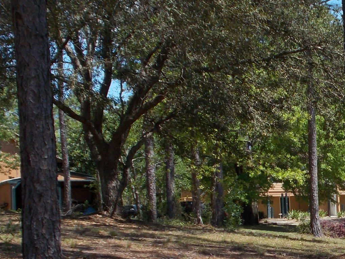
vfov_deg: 11.4
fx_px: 1296
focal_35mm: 130
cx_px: 417
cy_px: 224
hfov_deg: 14.7
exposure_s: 1/400
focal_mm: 7.9
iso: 80
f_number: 4.2
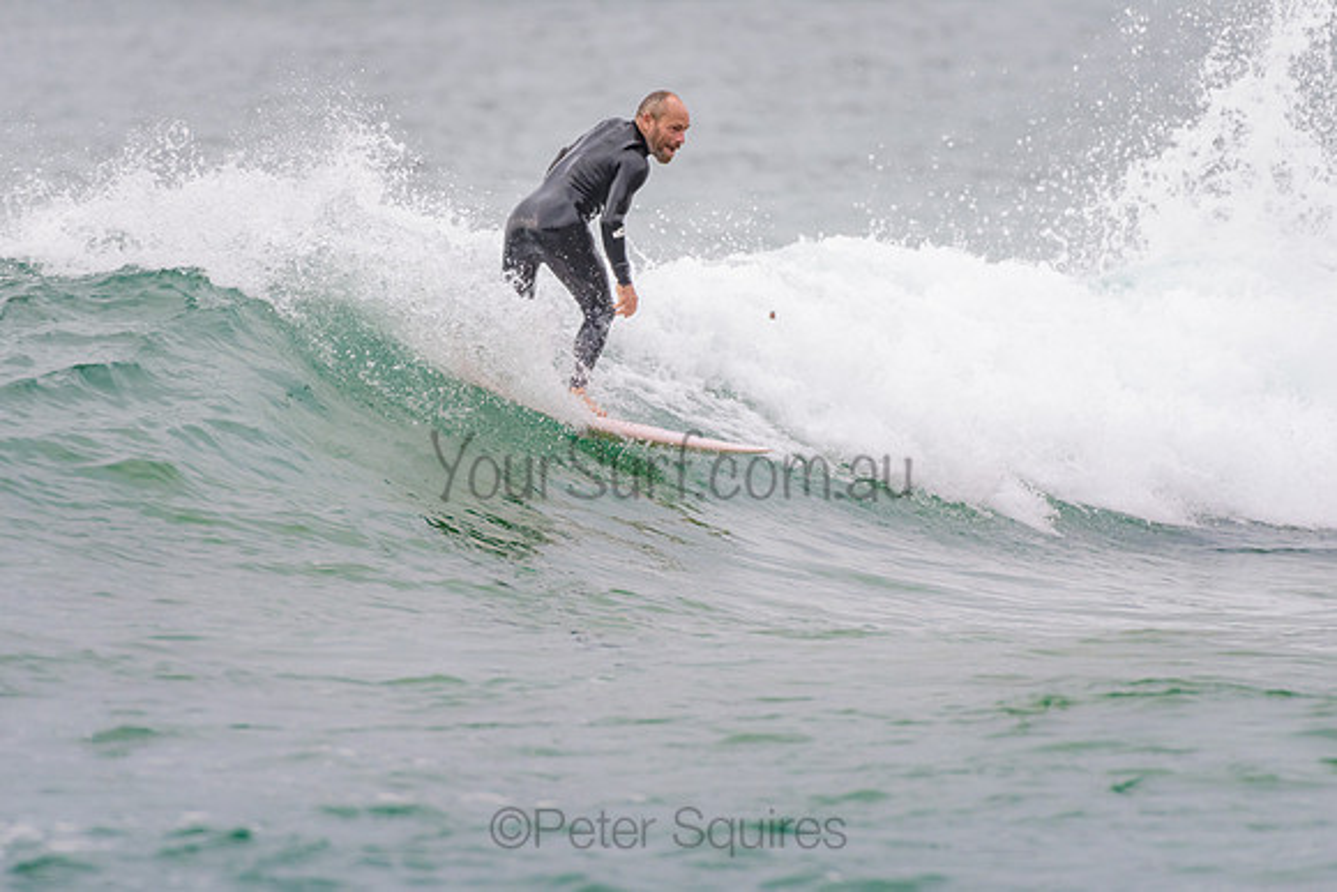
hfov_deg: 3.4
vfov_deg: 2.2
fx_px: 22768
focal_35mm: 613
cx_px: 601
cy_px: 357
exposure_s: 1/800
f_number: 5.6
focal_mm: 500
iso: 360
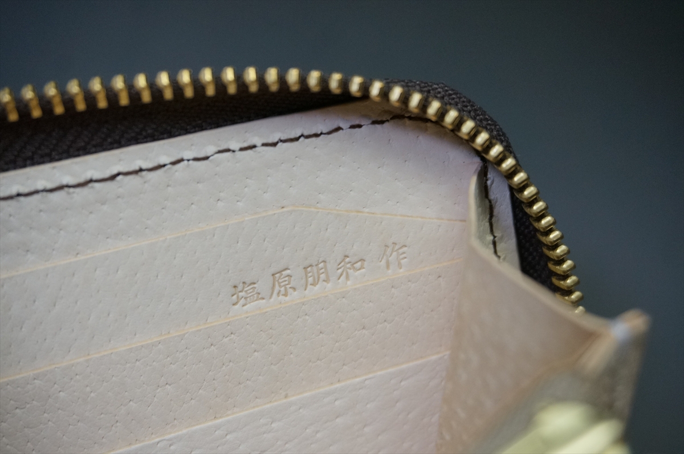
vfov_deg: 28.8
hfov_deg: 42.4
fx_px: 882
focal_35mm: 46
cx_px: 342
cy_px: 227
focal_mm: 31
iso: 1000
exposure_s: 1/160
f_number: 5
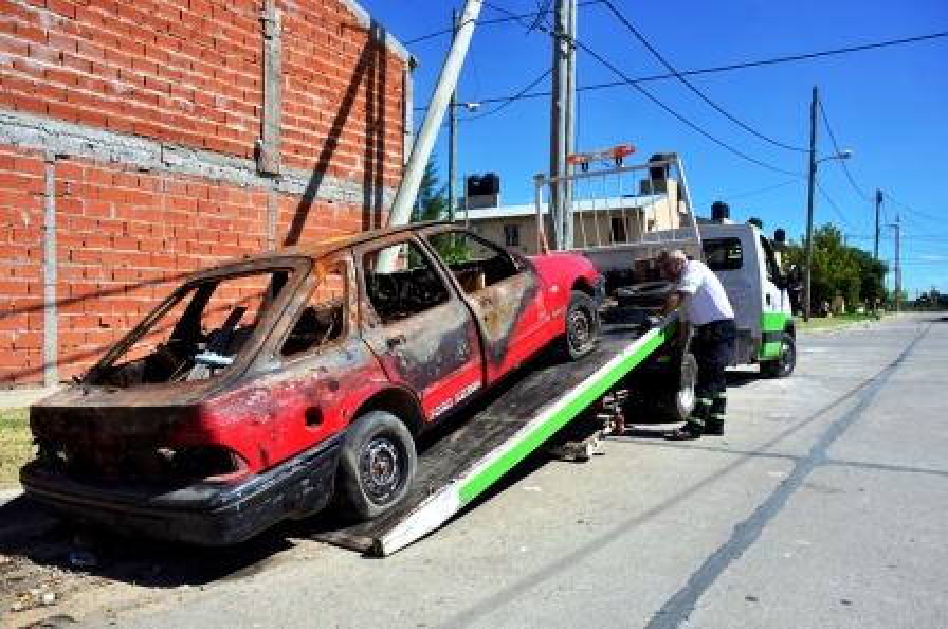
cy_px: 314
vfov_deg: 47.8
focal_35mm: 27
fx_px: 710
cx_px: 474
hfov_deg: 67.5
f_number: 5.6
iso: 800
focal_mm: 18
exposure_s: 1/4000
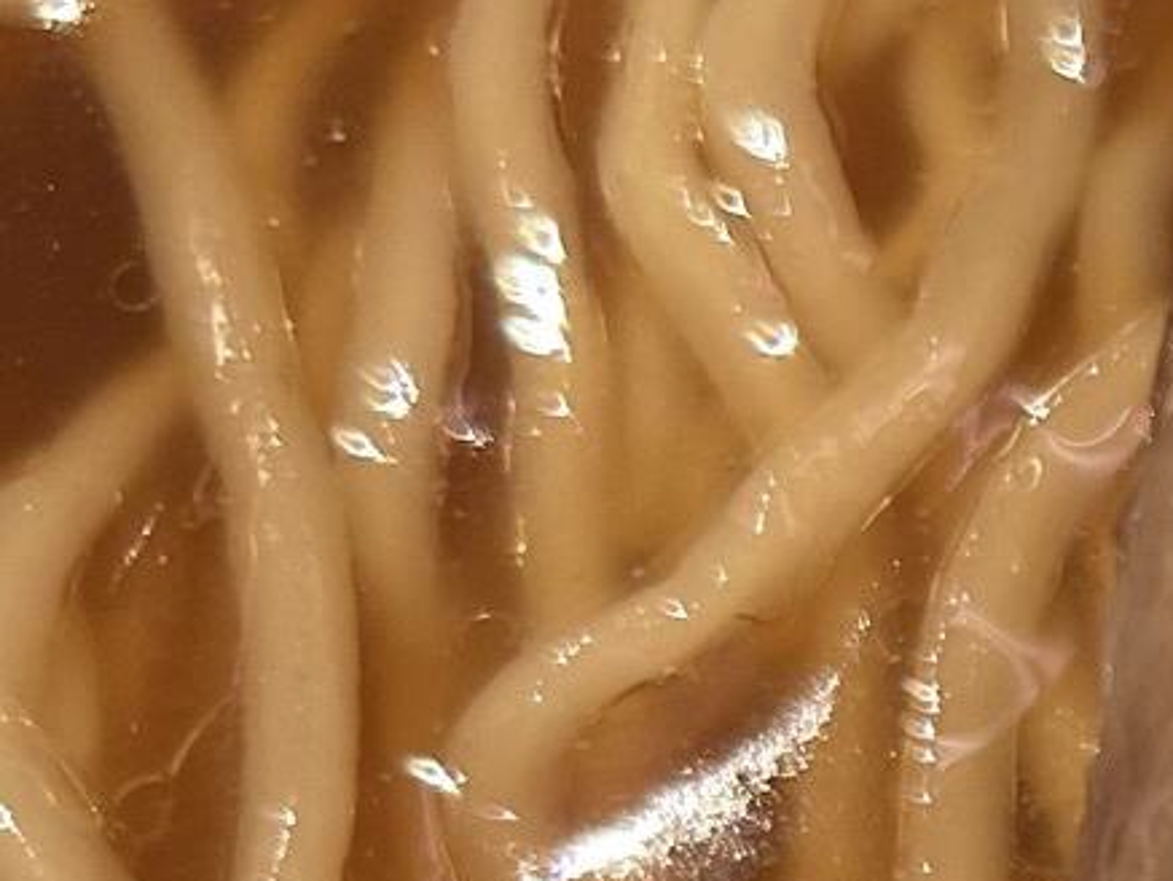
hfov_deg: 14.4
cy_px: 1303
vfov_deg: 11.9
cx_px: 2169
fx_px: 4034
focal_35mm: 119
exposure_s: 1/101
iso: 100
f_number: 1.5
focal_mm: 5.7
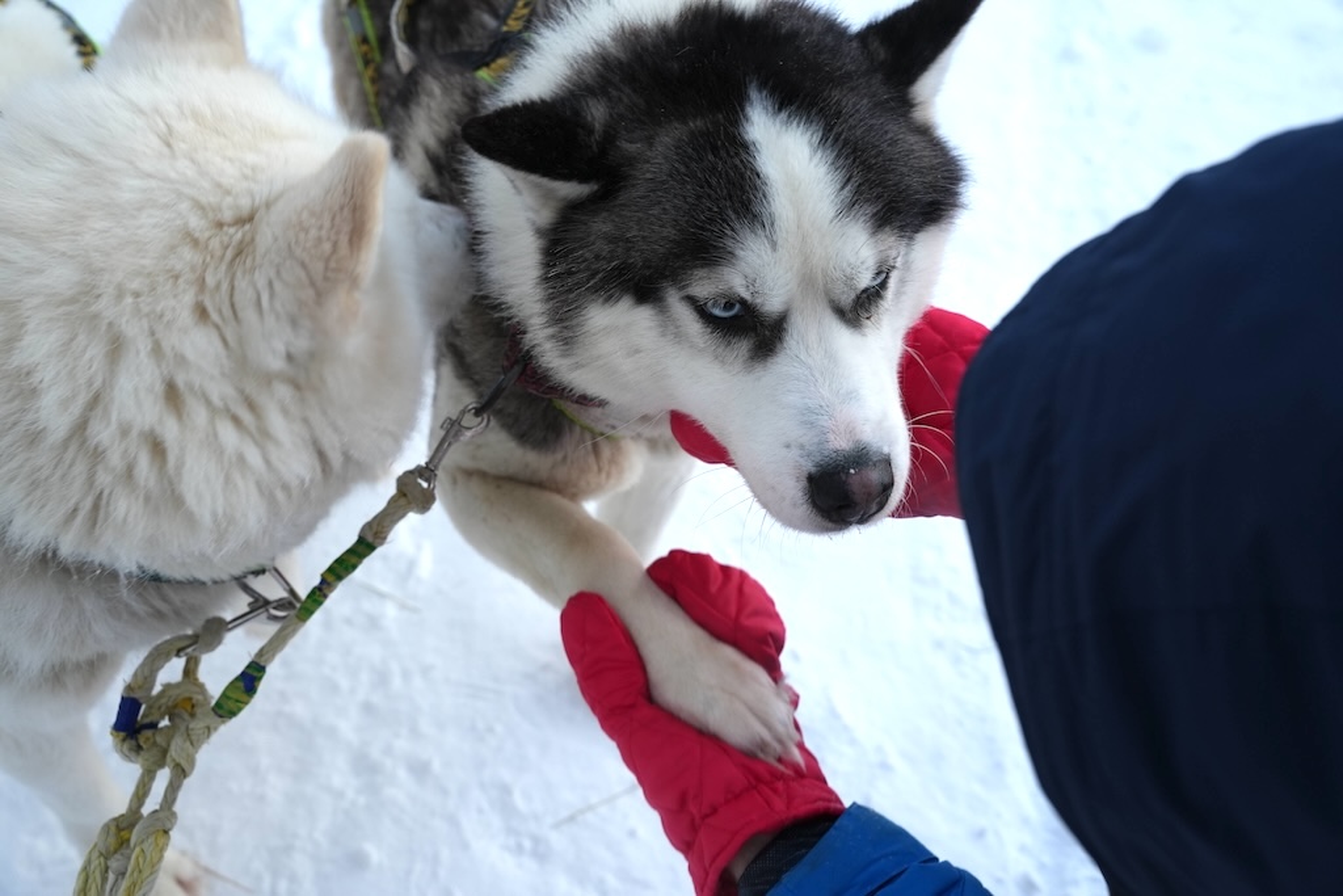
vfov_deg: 34.0
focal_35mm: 39
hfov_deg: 49.2
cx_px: 672
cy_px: 448
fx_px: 1466
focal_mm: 39.3
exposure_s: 1/160
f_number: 5.6
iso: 800
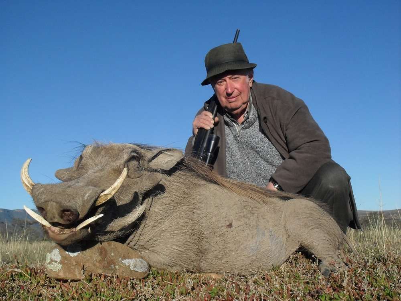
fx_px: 568
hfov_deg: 38.9
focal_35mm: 49
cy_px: 150
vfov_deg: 29.7
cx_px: 200
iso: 80
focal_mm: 8.1
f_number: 9.1
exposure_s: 1/180
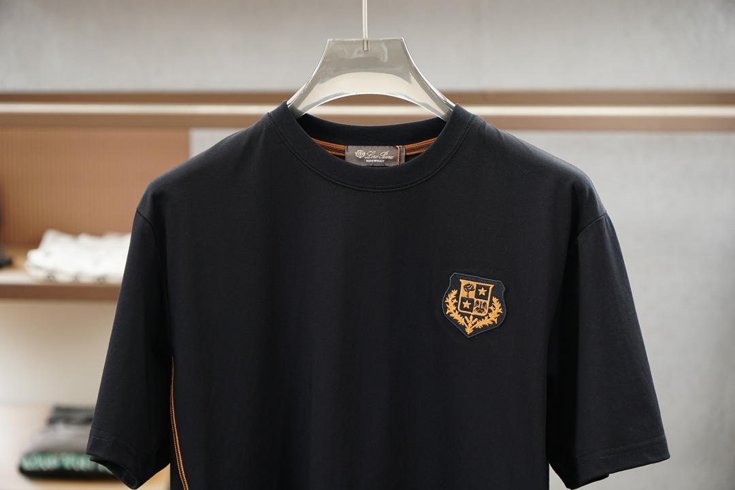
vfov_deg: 16.6
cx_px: 368
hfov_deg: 24.6
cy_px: 245
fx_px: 1684
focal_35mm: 82
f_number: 3.5
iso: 800
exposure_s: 1/125
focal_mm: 55
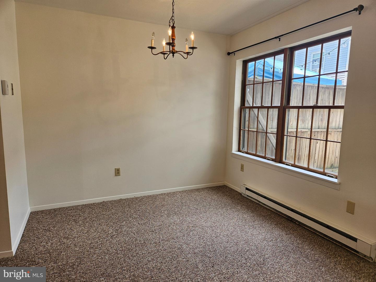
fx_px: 250
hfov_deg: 73.9
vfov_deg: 58.9
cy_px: 141
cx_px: 188
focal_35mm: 23
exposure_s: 1/120
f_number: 1.8
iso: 50
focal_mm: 5.4
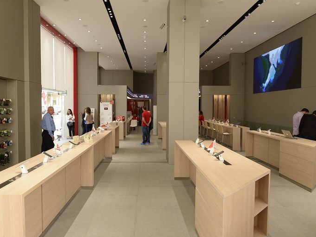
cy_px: 118
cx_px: 149
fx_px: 246
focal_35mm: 27
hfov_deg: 65.3
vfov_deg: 51.3
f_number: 4.5
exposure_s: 1/250
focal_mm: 24
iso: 1250
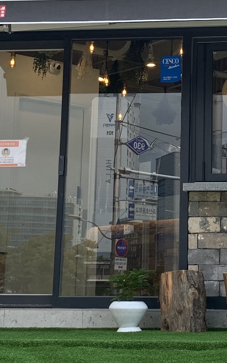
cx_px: 199
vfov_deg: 22.2
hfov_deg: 13.9
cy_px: 116
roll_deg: -0.6
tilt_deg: +12.0
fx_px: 920
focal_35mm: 93
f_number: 1.8
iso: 25
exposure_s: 1/727
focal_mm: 4.25
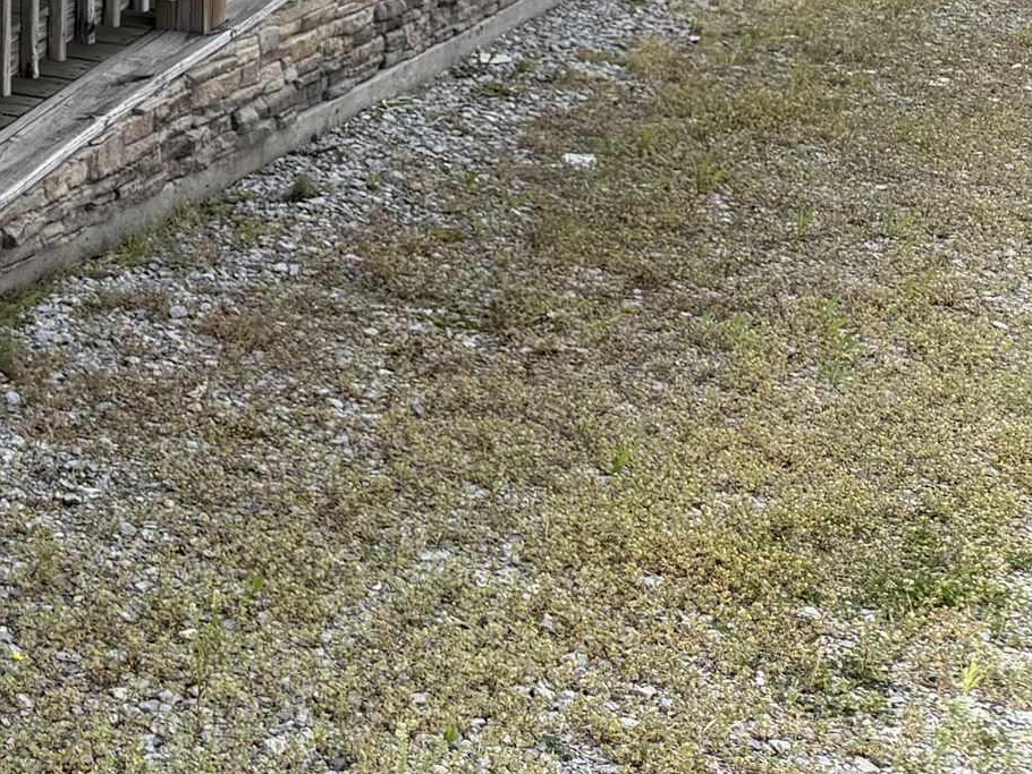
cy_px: -264
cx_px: -682
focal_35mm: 81
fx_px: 2415
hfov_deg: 19.6
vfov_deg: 17.0
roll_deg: +3.4
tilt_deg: -4.7
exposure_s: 1/1727
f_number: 1.78
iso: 100
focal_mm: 6.76
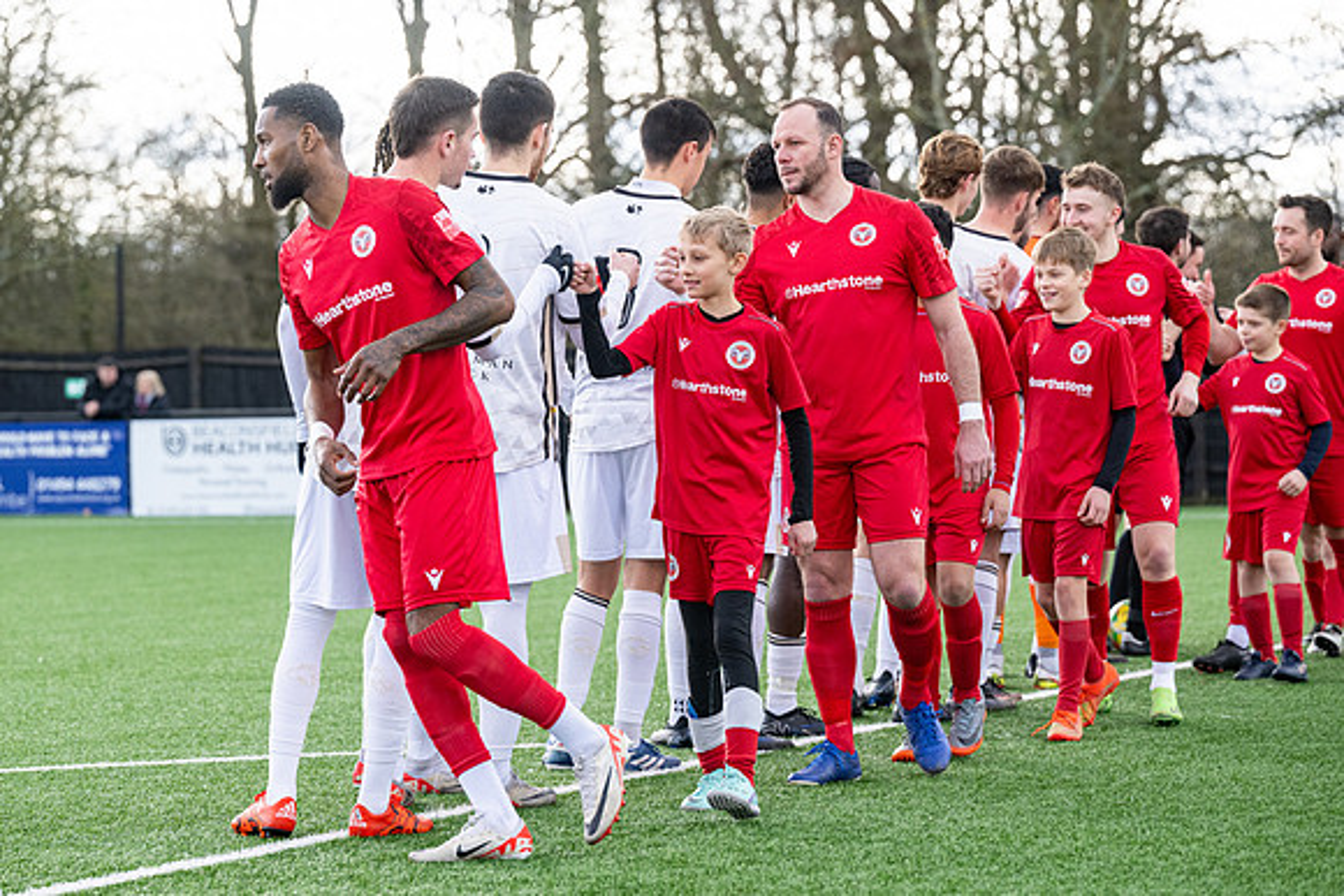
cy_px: 467
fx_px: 4166
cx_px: 616
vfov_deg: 12.3
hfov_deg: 18.3
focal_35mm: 112
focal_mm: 103
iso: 800
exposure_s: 1/1600
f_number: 4
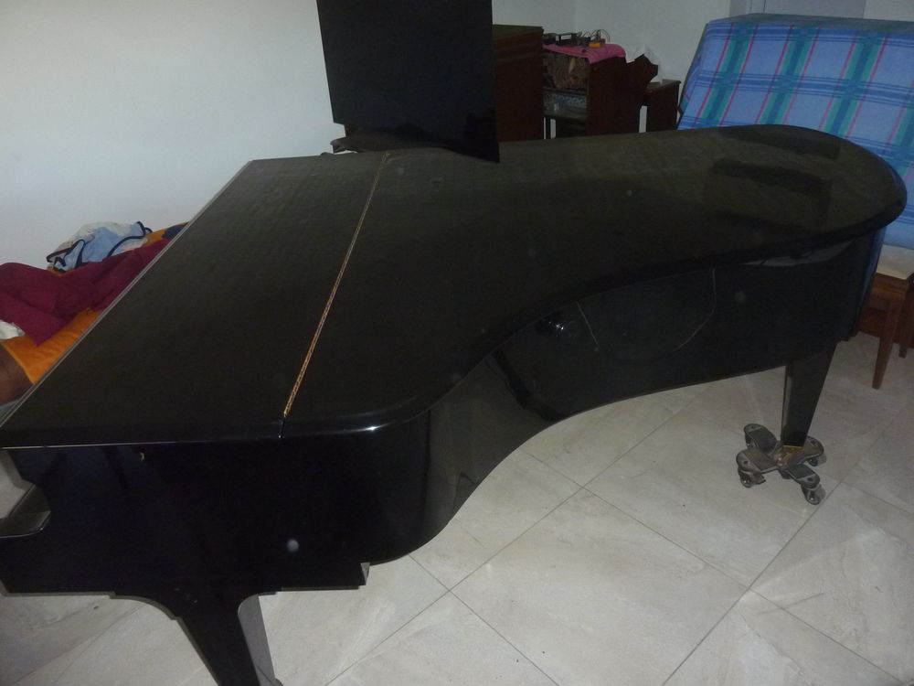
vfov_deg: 54.9
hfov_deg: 69.4
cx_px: 457
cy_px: 343
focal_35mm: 25
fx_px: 660
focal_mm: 4.1
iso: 320
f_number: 3.3
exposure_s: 1/125
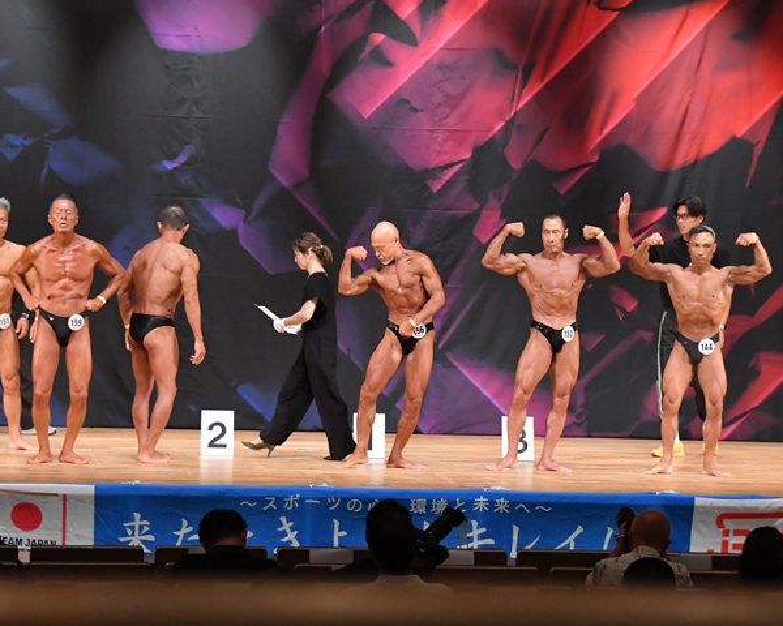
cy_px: 303
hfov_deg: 12.9
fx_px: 3453
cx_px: 423
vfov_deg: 10.4
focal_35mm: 149
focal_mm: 82
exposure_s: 1/400
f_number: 5.6
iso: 6400
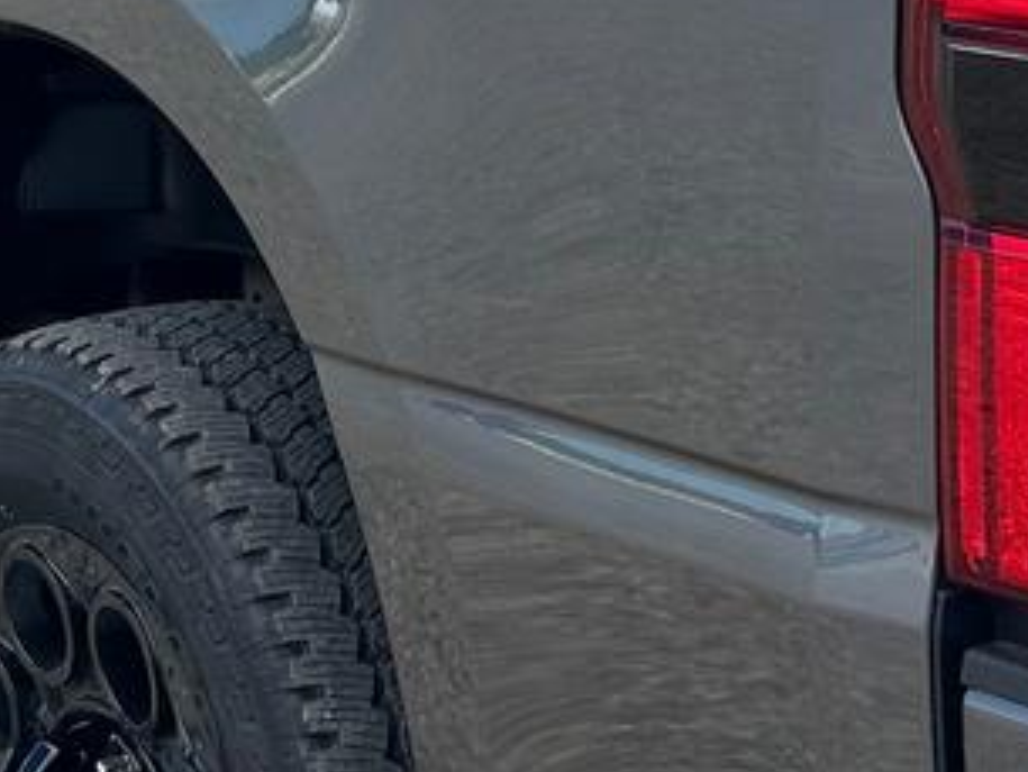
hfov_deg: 18.0
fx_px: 3238
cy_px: -142
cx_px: 586
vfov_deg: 13.2
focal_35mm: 109
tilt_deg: -5.5
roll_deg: -0.7
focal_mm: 5.7
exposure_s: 1/3077
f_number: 1.5
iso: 50
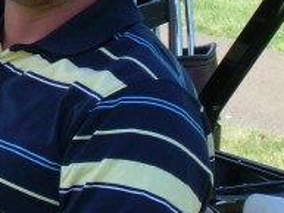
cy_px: 4
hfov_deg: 5.4
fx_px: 2988
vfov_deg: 4.1
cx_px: -62
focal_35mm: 364
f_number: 4.9
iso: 50
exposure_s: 1/149
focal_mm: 18.9
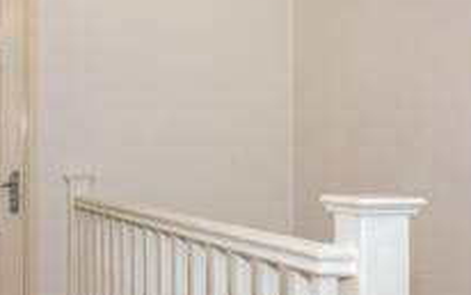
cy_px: 353
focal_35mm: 55
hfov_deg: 36.1
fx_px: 706
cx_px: 120
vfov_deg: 21.9
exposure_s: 1/30
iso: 400
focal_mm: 17
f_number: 8
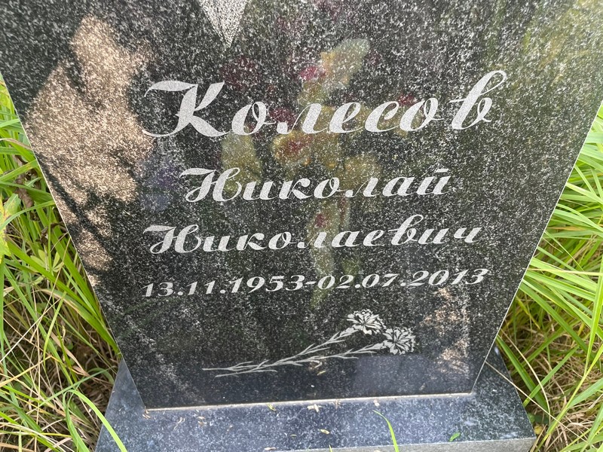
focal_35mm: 26
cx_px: 302
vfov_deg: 53.1
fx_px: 453
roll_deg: -2.2
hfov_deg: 67.3
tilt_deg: -40.1
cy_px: 226
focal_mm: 4.2
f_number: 1.6
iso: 80
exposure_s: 1/121
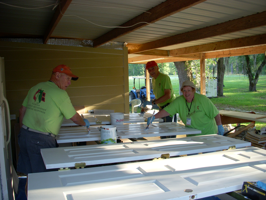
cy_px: 100
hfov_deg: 49.0
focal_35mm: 38
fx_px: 292
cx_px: 133
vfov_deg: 37.7
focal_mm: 6.3
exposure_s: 1/40
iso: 100
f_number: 3.3
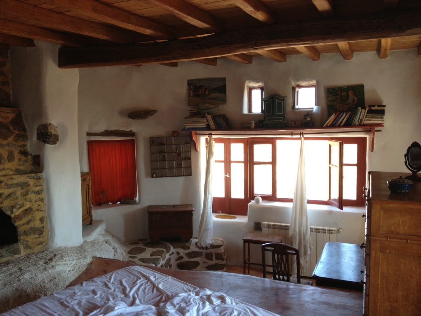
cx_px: 210
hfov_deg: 52.6
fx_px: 426
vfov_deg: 40.7
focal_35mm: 35
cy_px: 158
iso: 50
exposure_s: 1/40
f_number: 2.4
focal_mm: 4.28
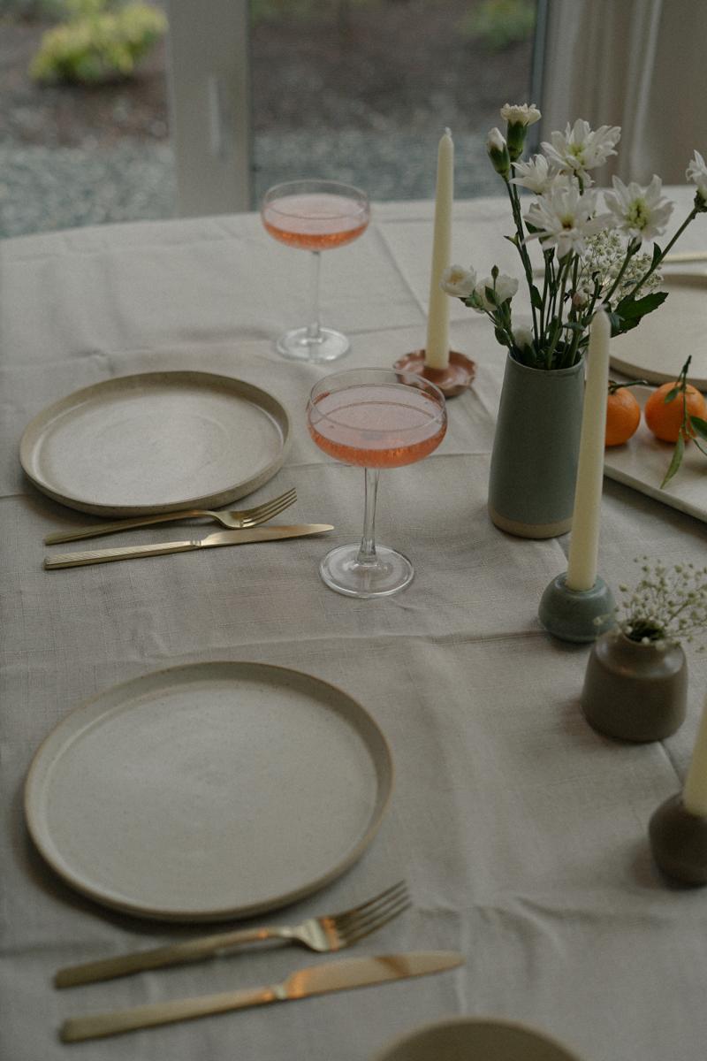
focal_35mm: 50
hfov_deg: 27.0
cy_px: 530
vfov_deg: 39.6
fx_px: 1473
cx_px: 354
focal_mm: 50
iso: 200
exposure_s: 1/160
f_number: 3.2
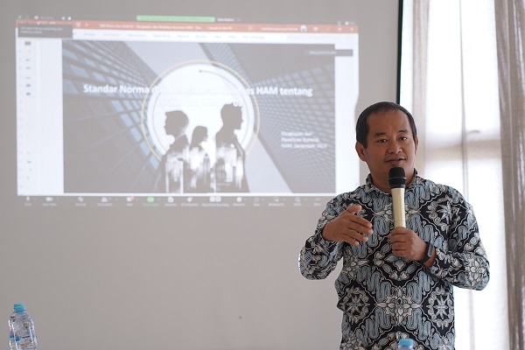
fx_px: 1852
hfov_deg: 16.1
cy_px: 175
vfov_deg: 10.8
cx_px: 262
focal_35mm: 127
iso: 400
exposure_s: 1/125
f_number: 2.2
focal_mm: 85
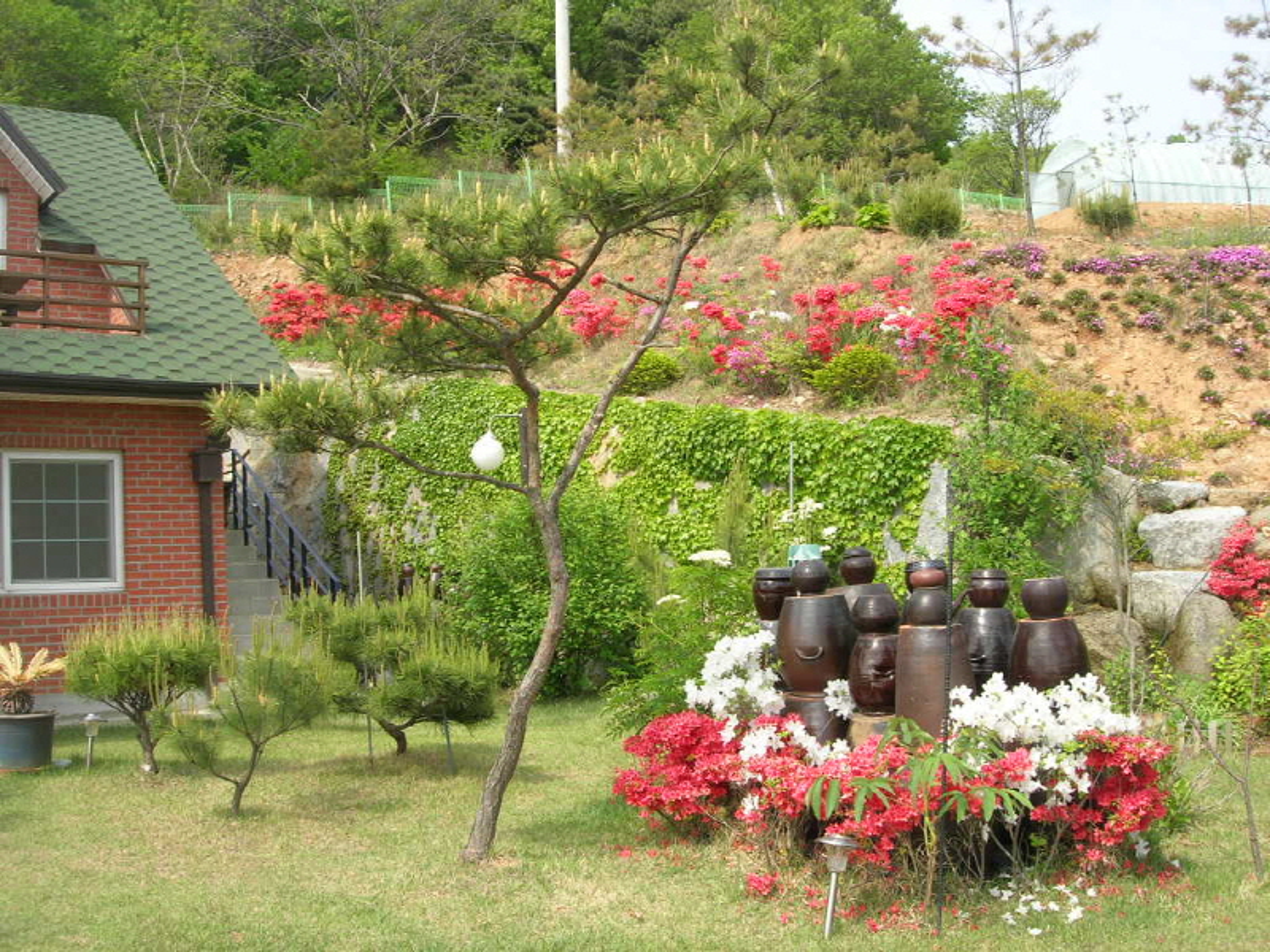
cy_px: 476
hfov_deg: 49.0
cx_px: 635
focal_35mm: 38
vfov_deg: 37.7
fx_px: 1394
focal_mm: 7.8
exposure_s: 1/266
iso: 64
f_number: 4.8
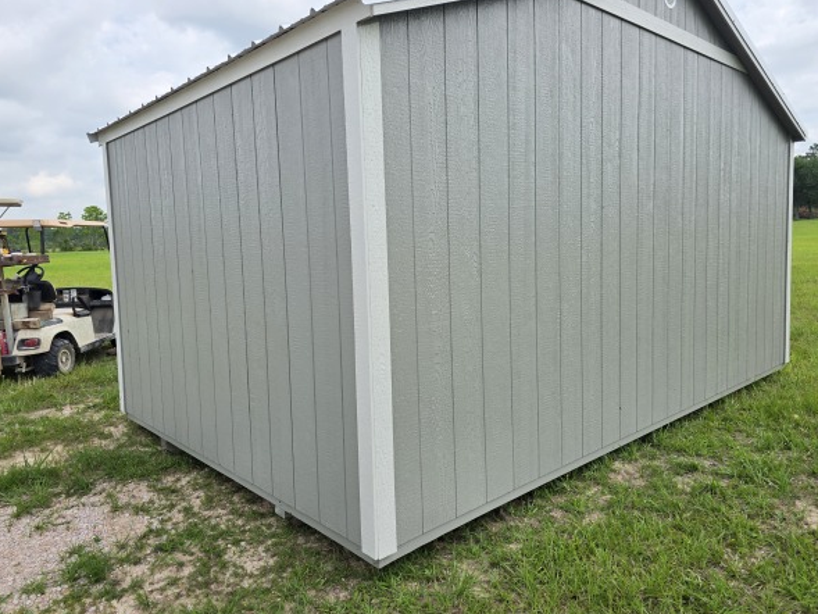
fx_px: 591
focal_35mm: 25
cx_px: 418
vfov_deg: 54.9
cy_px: 294
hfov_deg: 69.4
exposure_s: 1/3972
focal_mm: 6.3
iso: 80
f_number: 1.7
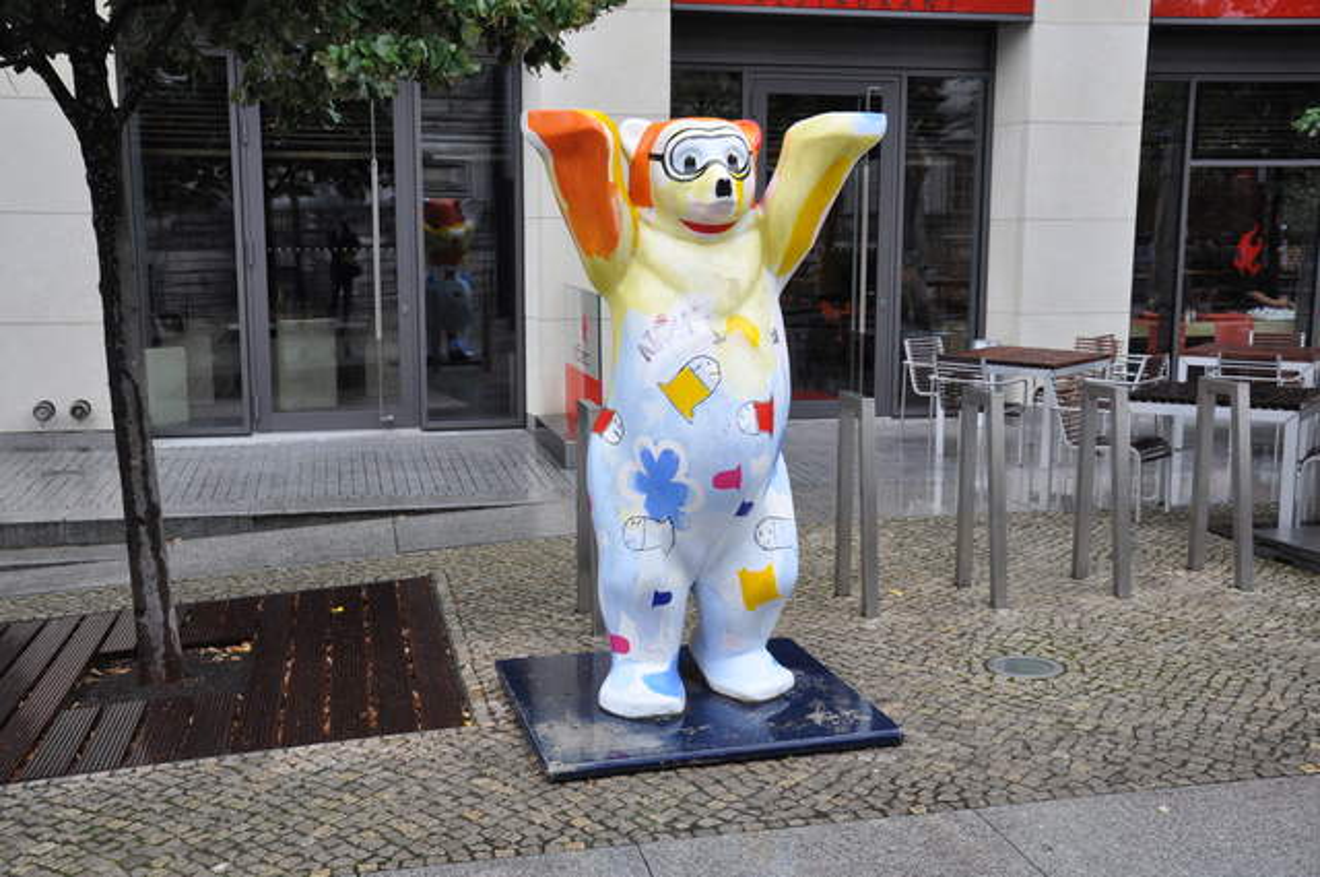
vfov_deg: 35.4
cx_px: 660
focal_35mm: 38
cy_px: 438
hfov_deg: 51.3
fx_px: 1373
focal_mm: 25
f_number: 6.3
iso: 640
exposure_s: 1/160
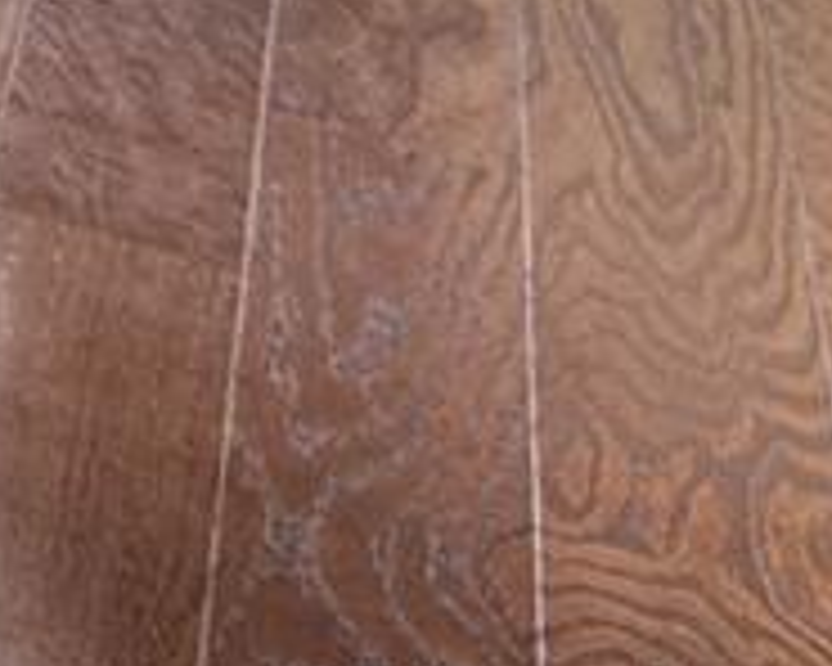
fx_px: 3398
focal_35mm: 138
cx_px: -2541
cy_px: -1584
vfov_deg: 8.5
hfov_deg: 8.0
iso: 100
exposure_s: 1/1.67
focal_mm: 17
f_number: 7.1
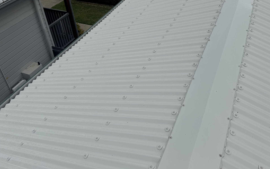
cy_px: 64
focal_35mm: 34
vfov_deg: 37.1
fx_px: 250
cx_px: 140
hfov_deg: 56.7
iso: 80
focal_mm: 6.76
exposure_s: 1/12346
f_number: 1.78
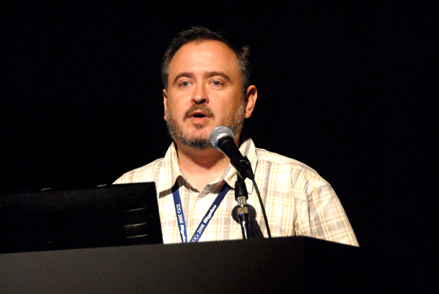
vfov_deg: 4.6
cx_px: 220
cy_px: 147
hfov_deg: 6.9
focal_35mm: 300
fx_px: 3663
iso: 1000
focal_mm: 200
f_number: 6.3
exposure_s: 1/40
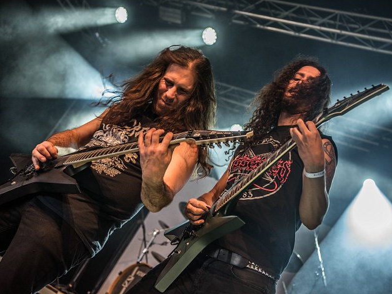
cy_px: 145
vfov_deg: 27.6
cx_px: 194
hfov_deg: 36.2
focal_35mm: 53
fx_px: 601
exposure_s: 1/125
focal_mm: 48
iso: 320
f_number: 3.5
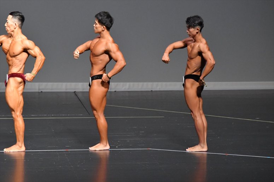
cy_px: 91
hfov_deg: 6.5
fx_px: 2396
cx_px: 137
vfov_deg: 4.4
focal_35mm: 315
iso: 9000
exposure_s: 1/400
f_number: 5.6
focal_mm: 210
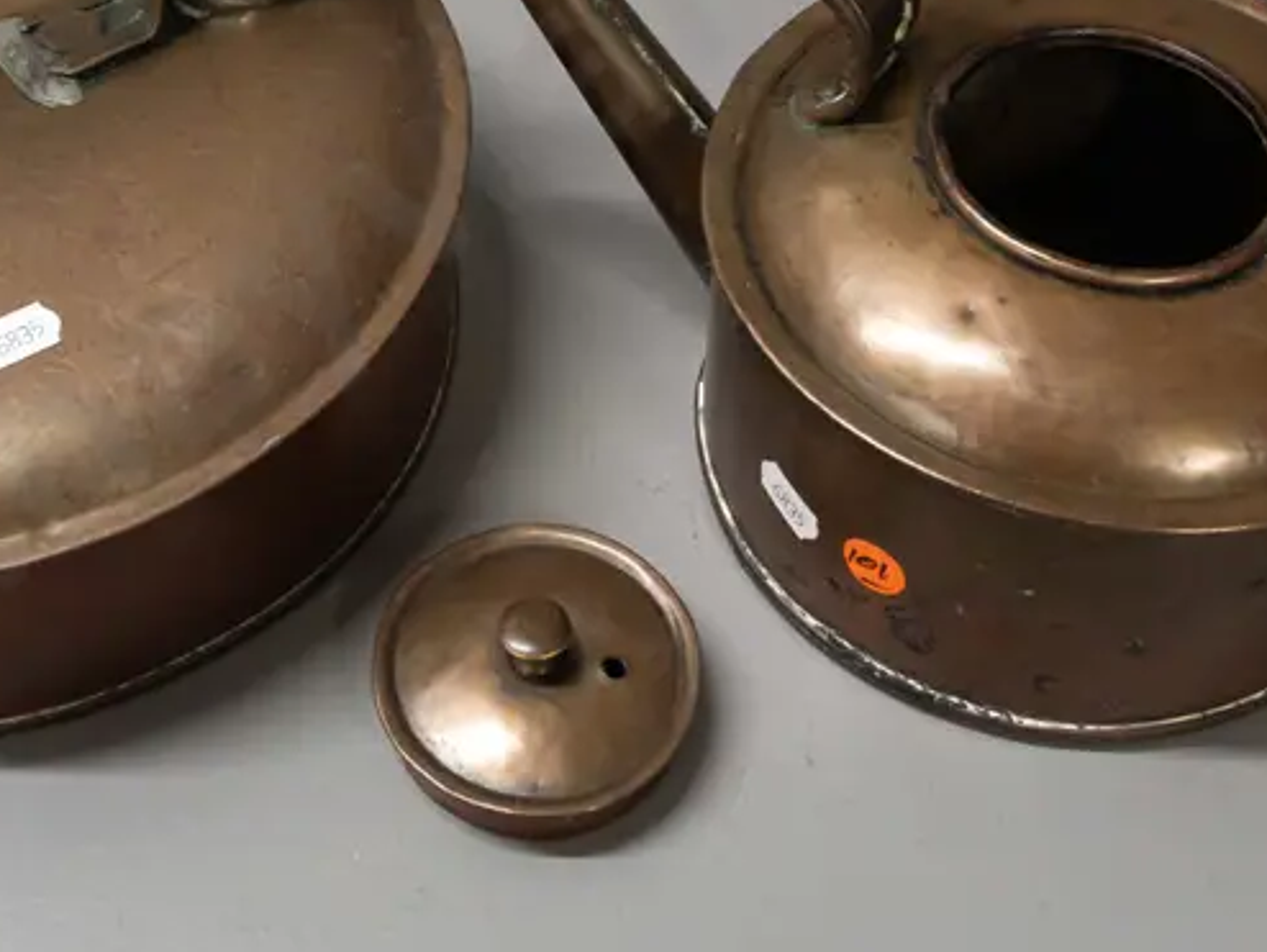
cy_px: 136
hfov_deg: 33.1
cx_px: 495
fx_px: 2124
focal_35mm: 58
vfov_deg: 24.7
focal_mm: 14
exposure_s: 1/125
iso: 2500
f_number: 5
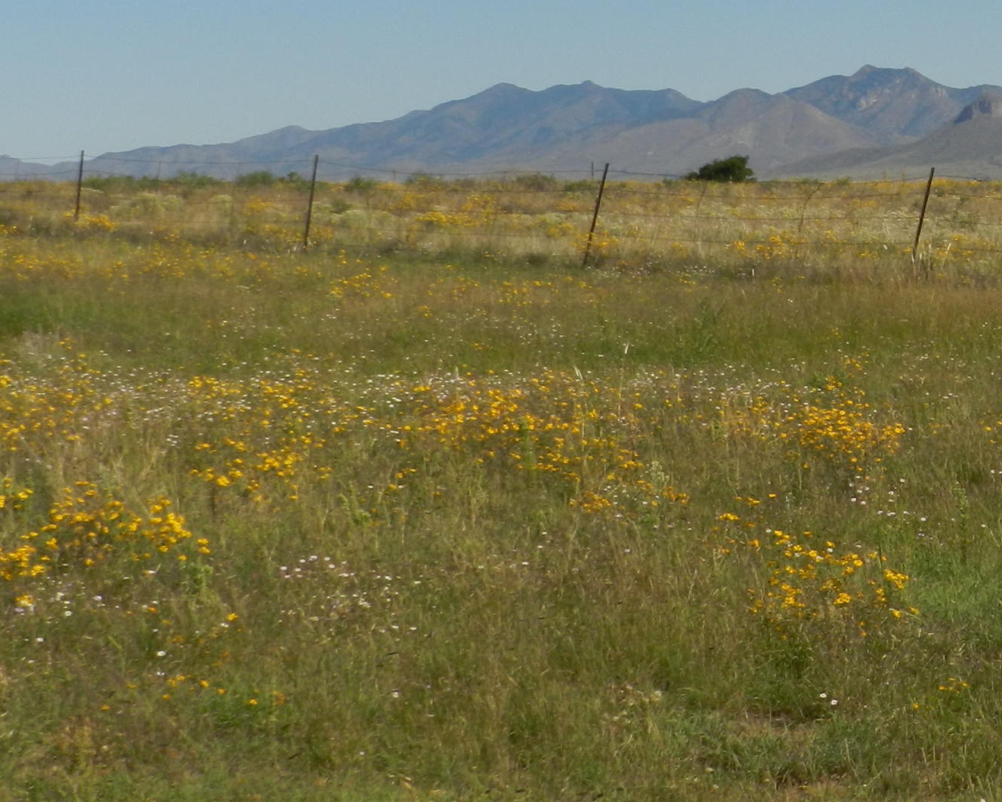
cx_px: 1115
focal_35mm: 117
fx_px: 3470
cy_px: 186
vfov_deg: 13.1
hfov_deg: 15.9
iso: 160
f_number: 5
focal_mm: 9.4
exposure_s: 1/1250
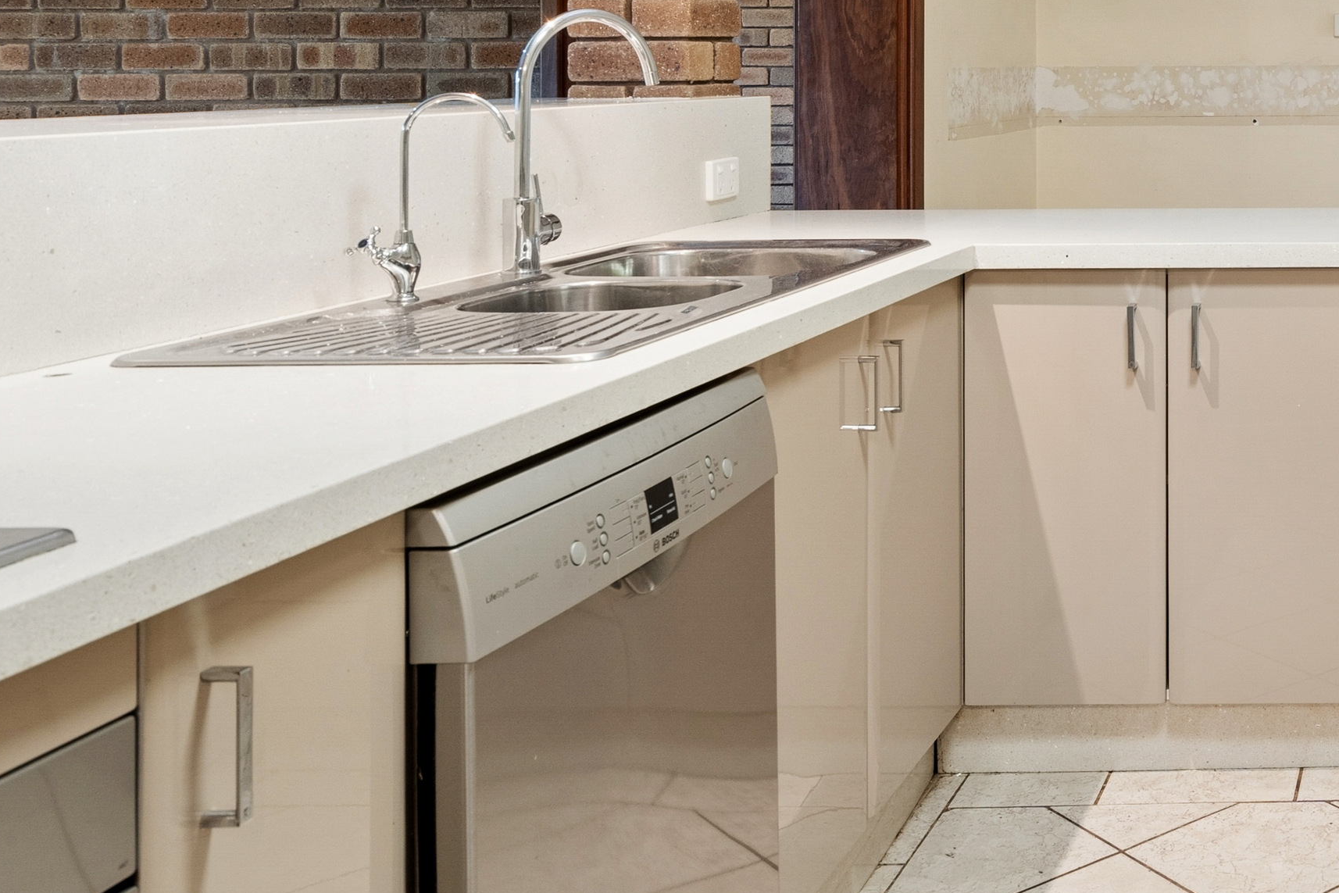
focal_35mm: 42
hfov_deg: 37.9
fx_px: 1562
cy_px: 71
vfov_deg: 30.4
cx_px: 1501
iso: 800
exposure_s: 1/4
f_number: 8
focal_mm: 18
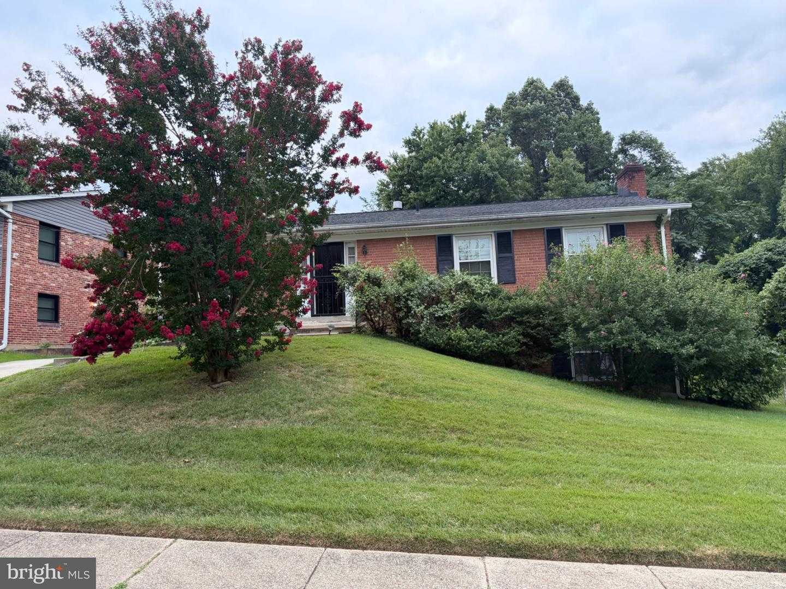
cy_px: 294
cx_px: 393
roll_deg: +2.5
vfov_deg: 56.8
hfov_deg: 71.6
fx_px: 545
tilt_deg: +6.6
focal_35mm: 24
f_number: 1.78
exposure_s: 1/200
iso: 200
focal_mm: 6.76
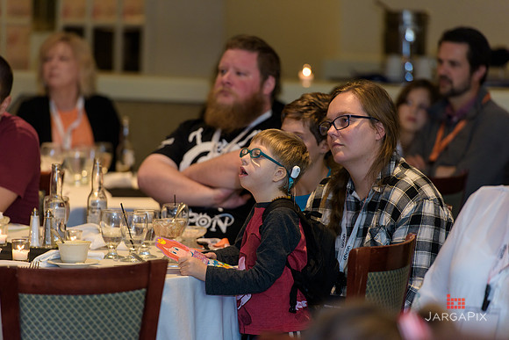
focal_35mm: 200
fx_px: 2828
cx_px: 254
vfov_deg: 6.9
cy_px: 170
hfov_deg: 10.3
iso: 1250
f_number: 3.5
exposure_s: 1/125
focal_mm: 200
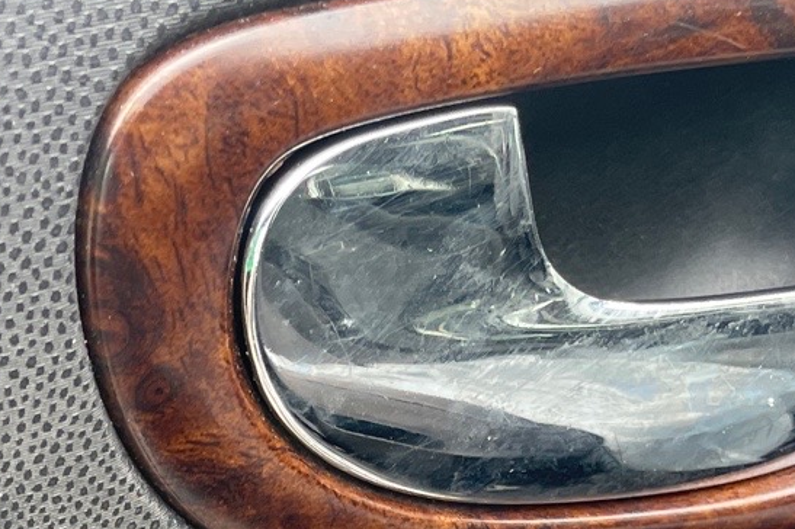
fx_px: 2097
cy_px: 1004
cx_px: -231
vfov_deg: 12.8
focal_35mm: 95
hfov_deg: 19.8
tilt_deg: -56.6
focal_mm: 4.2
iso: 40
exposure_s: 1/121
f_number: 1.6
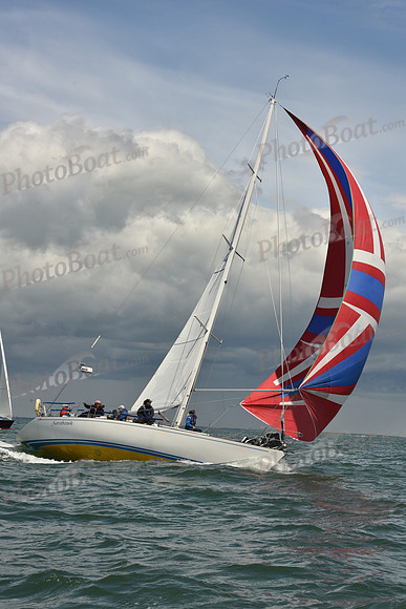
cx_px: 203
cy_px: 304
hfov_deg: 19.5
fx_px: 1183
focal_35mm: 70
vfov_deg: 28.8
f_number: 14
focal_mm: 70
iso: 320
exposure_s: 1/800
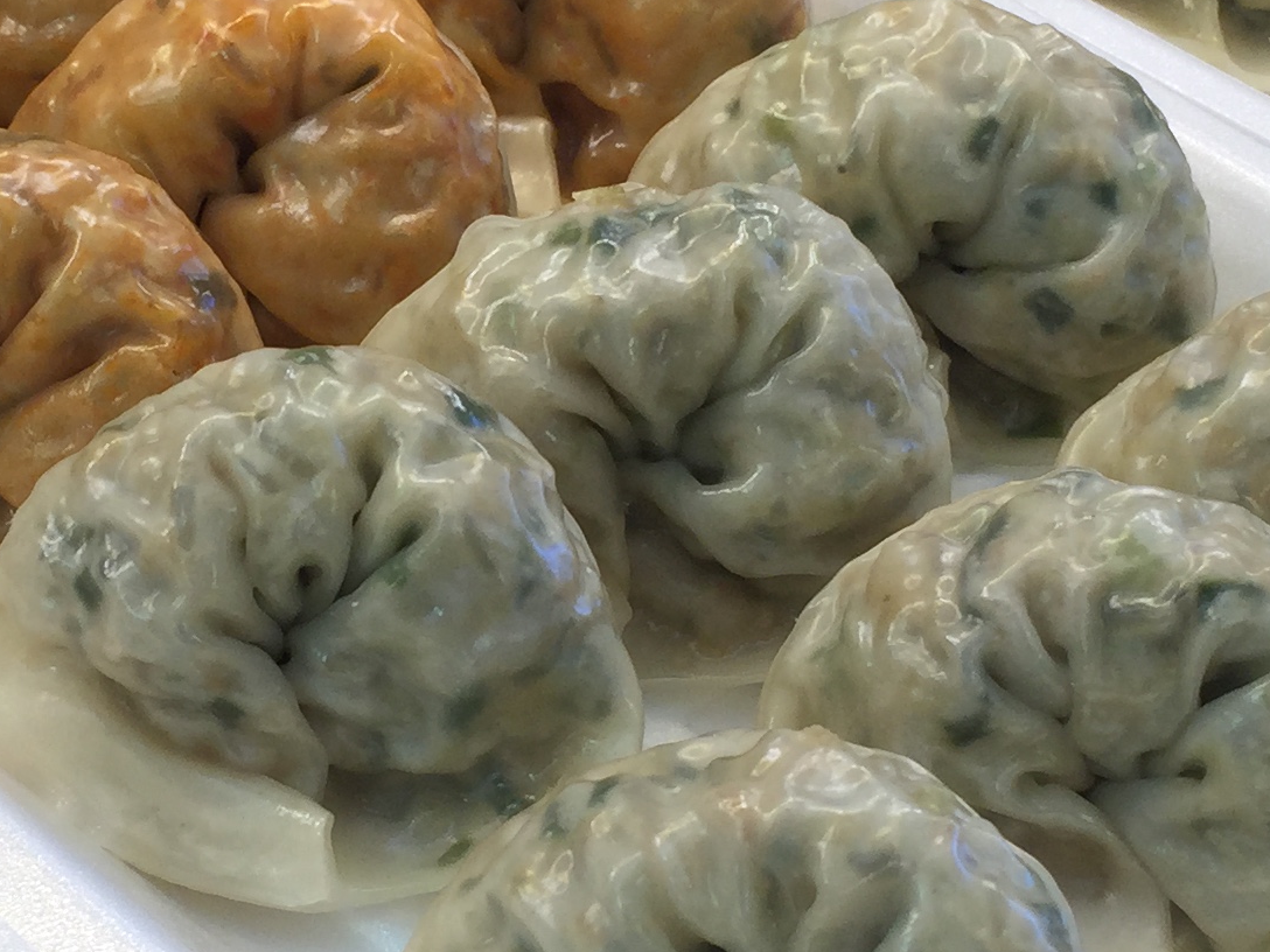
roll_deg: -4.9
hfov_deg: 22.3
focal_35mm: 87
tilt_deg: -38.6
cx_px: 339
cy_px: 518
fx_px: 3192
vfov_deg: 17.0
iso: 32
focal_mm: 4.15
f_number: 2.2
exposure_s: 1/194
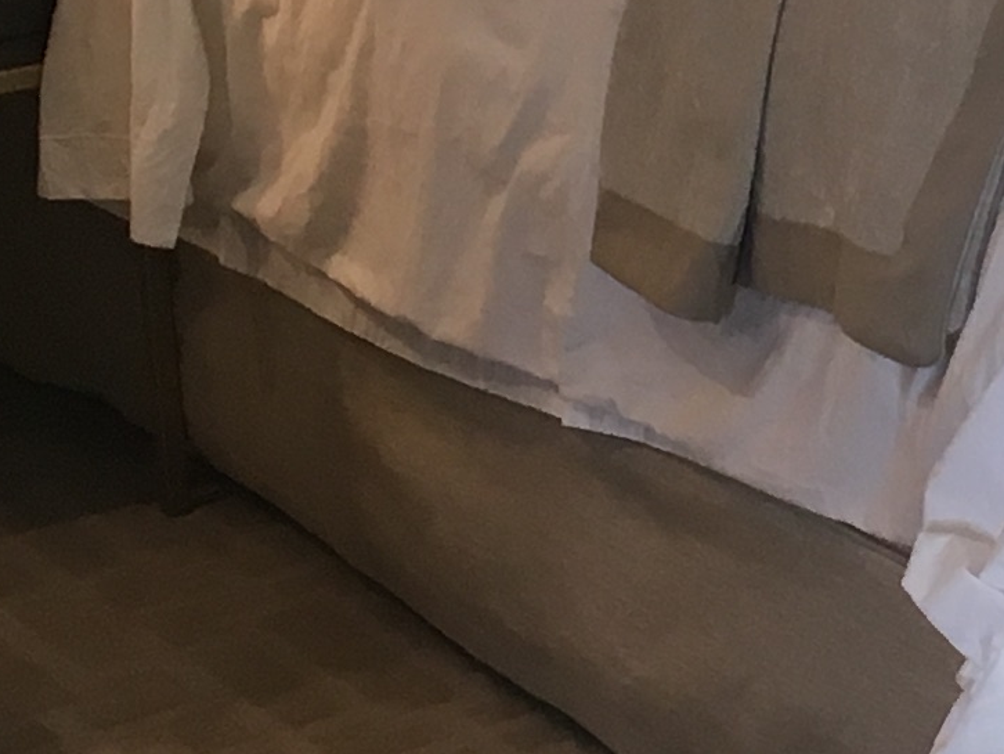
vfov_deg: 9.1
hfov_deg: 11.5
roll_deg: +2.0
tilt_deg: -11.3
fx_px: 4671
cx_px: 1729
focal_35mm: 161
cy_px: -273
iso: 64
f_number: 2.2
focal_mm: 4.15
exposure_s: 1/33
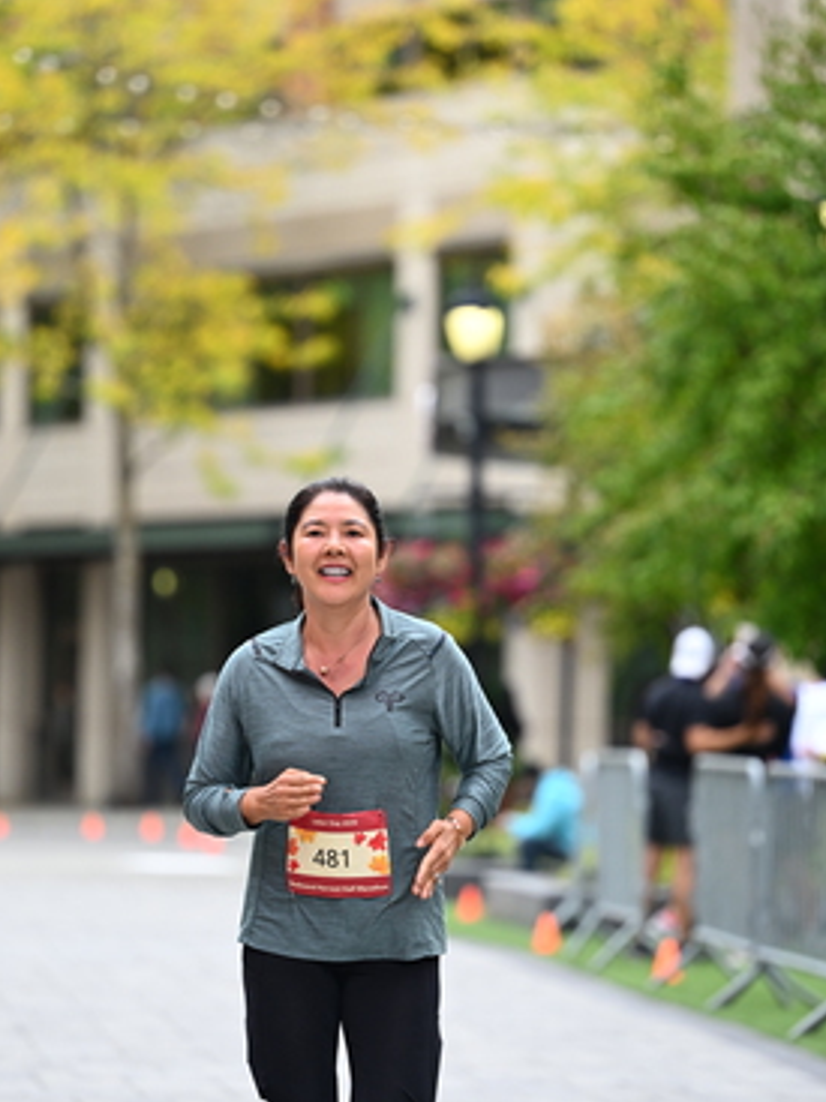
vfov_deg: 9.5
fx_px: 6653
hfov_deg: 7.1
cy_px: 613
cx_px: 344
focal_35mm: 209
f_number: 2.8
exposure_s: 1/2000
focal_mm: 145
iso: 640
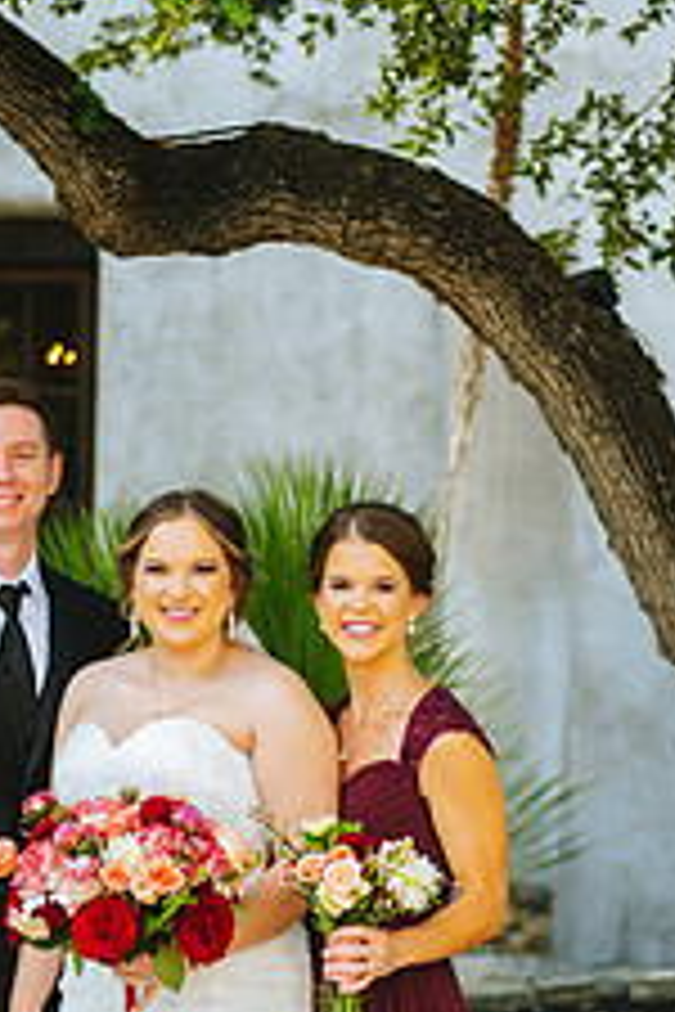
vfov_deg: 14.5
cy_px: 909
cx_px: 223
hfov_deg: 9.8
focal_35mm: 140
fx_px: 3937
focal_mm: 70
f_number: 3.5
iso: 320
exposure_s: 1/640
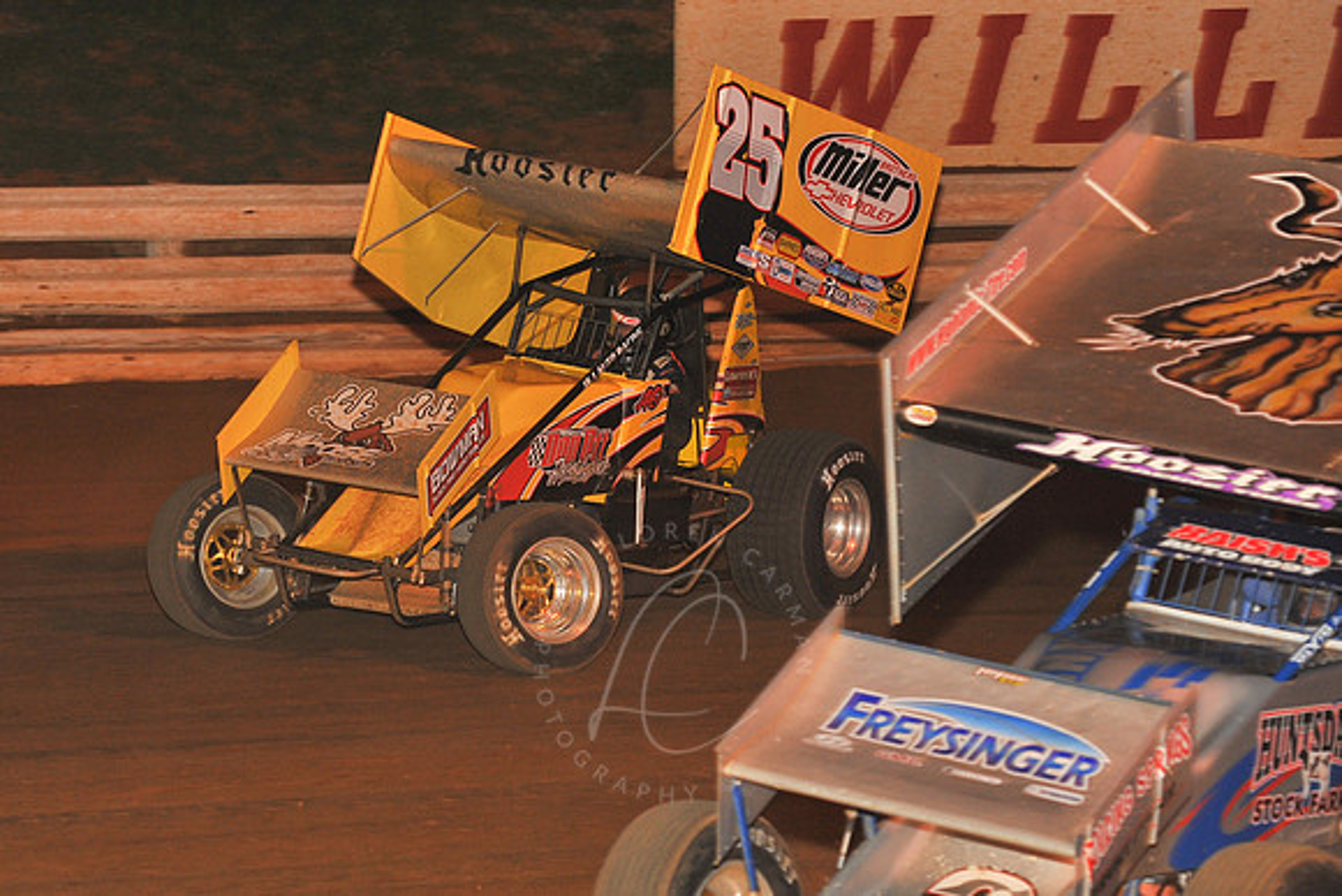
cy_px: 448
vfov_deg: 10.2
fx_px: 5033
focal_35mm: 135
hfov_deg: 15.2
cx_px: 671
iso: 800
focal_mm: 135
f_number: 6.3
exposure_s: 1/320
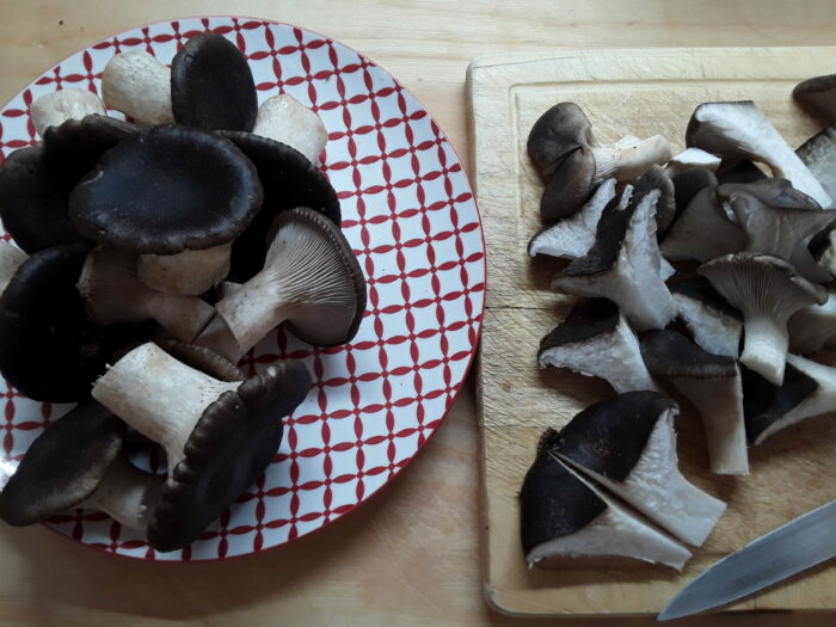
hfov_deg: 65.3
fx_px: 652
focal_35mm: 27
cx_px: 418
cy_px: 314
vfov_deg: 51.4
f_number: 1.9
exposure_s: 1/50
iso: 50
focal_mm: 2.91
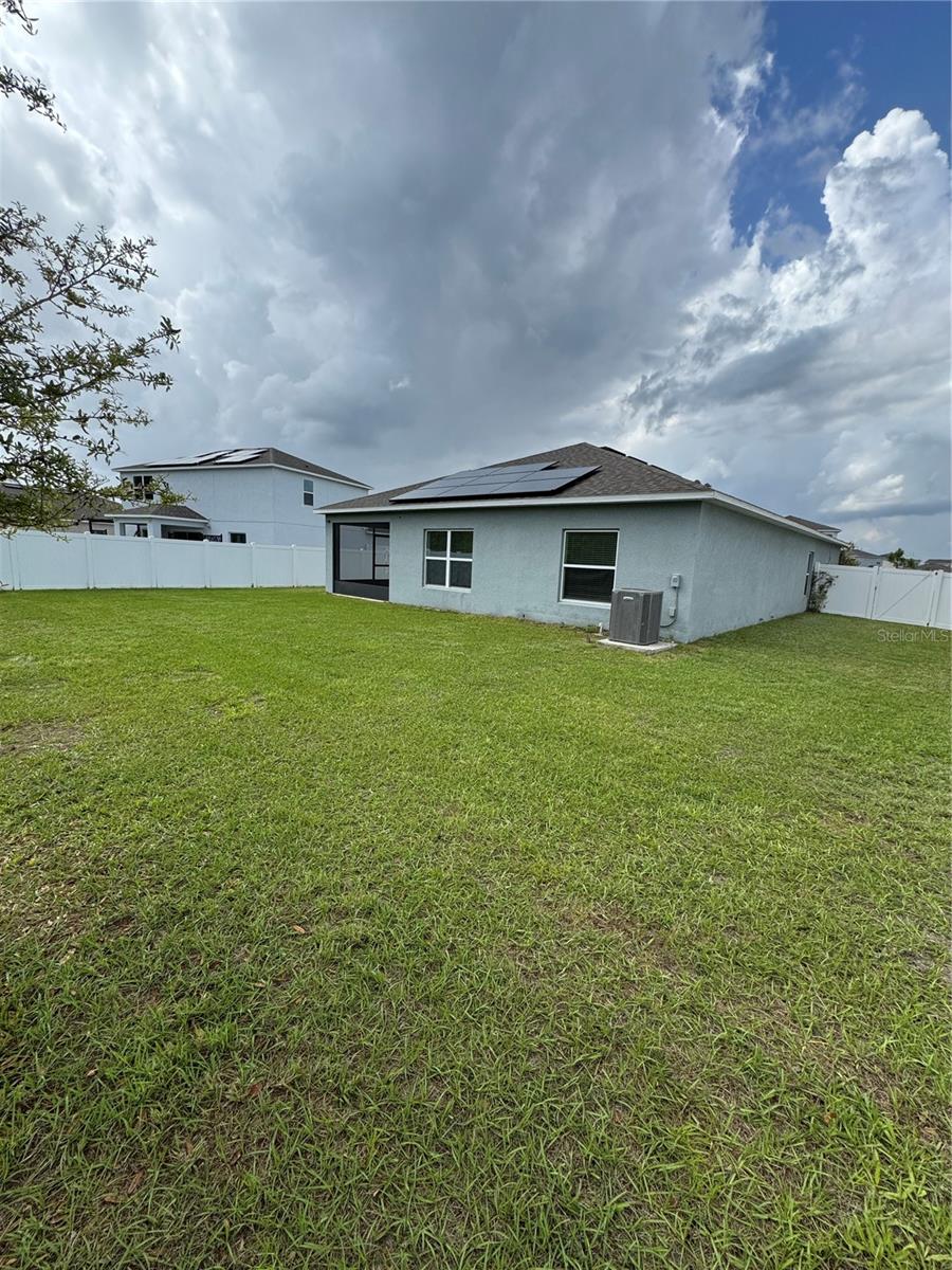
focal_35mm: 14
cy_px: 635
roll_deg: -1.7
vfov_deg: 102.1
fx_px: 513
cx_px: 476
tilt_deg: -8.3
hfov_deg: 85.7
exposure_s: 1/1477
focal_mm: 2.22
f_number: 2.2
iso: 40
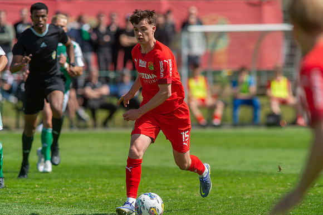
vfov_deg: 3.3
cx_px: 162
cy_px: 108
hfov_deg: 4.9
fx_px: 3766
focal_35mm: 420
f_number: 4
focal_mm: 420
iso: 160
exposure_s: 1/1250
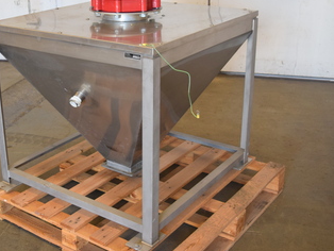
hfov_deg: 35.8
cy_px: 102
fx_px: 510
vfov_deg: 27.6
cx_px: 103
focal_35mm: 53
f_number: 4
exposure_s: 1/60
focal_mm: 23
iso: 450
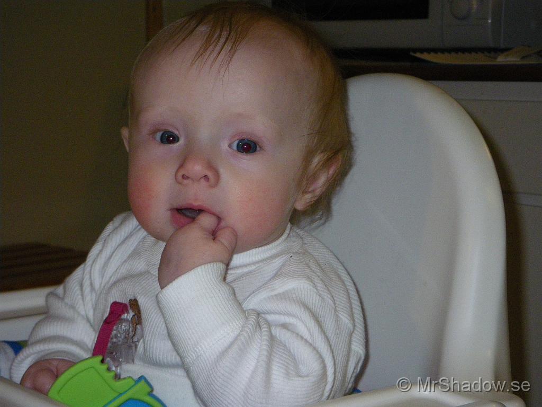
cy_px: 204
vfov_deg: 19.1
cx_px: 271
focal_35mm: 77
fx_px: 1206
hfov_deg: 25.3
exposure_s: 1/100
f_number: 4.8
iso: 400
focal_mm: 13.7
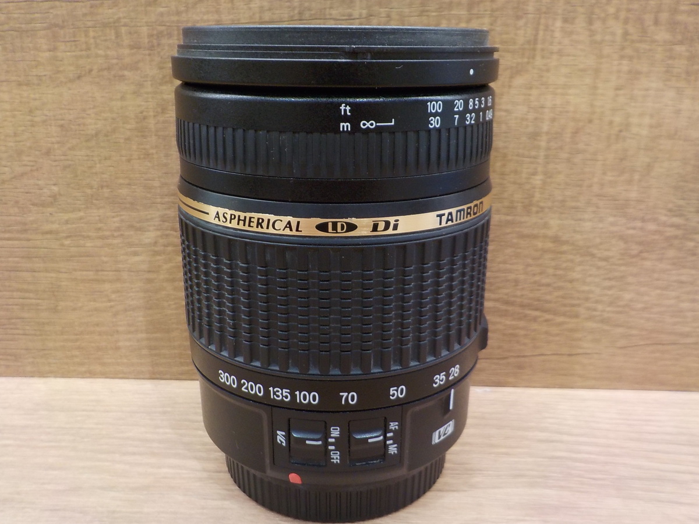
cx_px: 350
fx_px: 606
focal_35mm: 30
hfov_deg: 60.0
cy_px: 262
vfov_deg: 46.8
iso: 200
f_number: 3.3
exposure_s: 1/30
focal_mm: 4.1
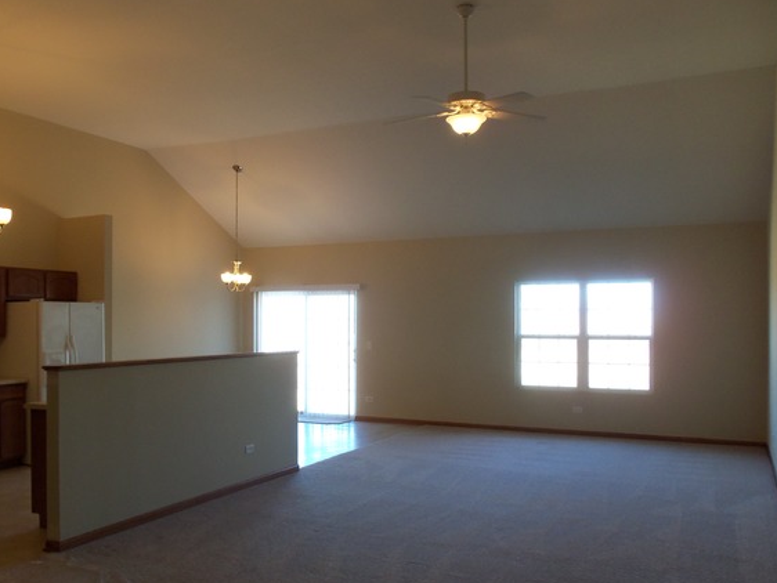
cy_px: 314
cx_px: 348
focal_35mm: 33
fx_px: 741
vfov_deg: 42.9
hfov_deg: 55.2
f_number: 3.4
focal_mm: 5.2
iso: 100
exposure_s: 1/30
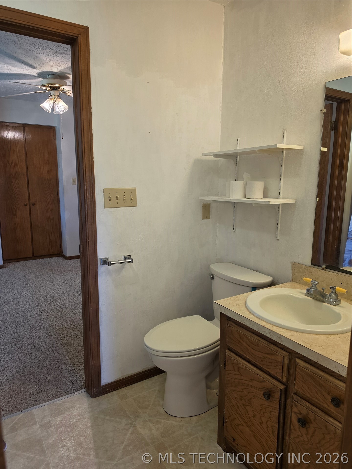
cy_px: 234
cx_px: 176
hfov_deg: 58.9
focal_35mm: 23
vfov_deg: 73.9
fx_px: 312
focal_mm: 6.5
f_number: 1.4
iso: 125
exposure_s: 1/120
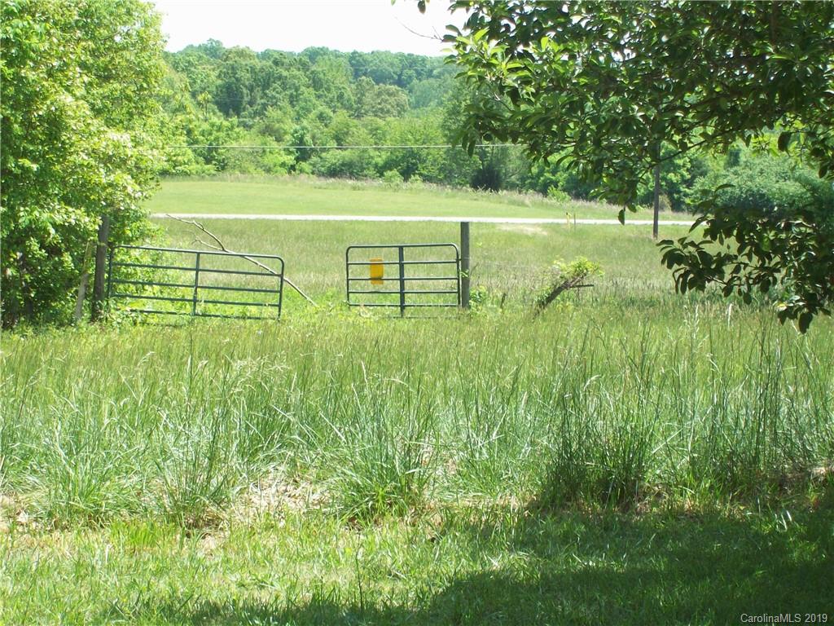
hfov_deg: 18.2
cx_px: 417
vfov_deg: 13.7
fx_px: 2602
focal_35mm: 108
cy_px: 313
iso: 80
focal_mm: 18
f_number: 4.8
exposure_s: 1/195
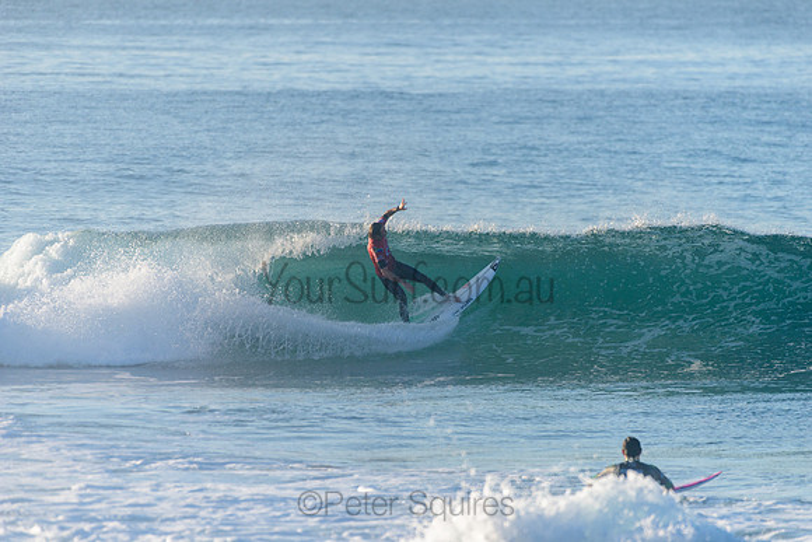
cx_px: 406
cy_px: 271
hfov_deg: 4.1
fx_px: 11282
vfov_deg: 2.8
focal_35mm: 500
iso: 320
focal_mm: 500
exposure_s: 1/2000
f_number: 5.6
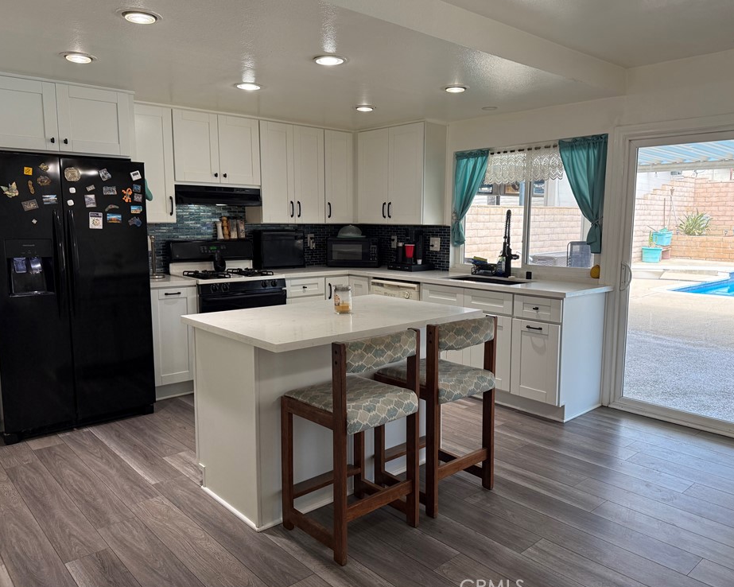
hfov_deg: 66.0
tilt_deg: -7.8
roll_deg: -0.2
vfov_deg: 54.9
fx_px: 565
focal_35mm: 26
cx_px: 387
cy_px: 293
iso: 160
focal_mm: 6.76
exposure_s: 1/236
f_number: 1.78
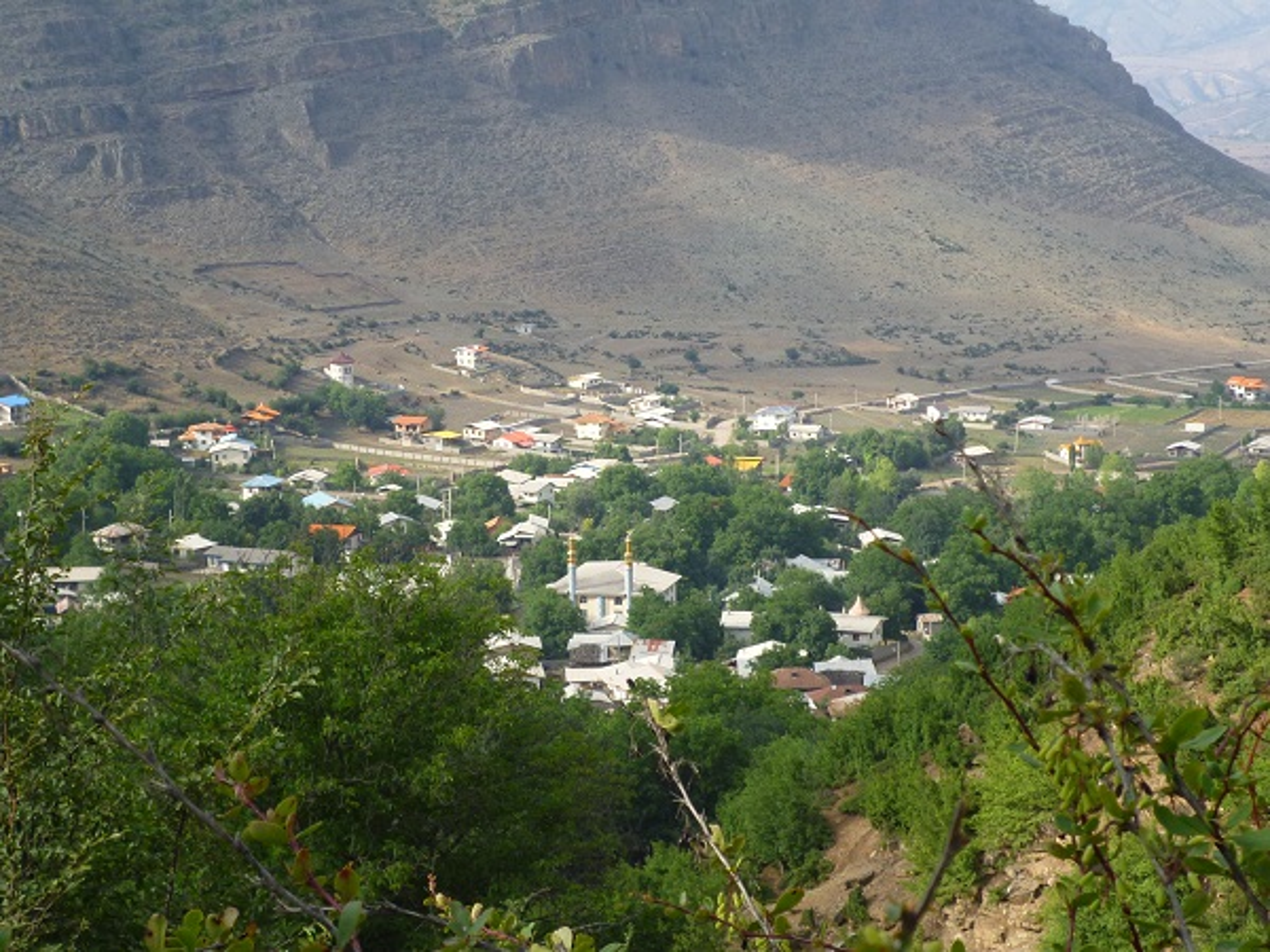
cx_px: 635
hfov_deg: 25.0
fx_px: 2862
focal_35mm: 78
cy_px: 476
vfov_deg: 18.9
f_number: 5.4
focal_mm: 13.9
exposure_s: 1/160
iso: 100
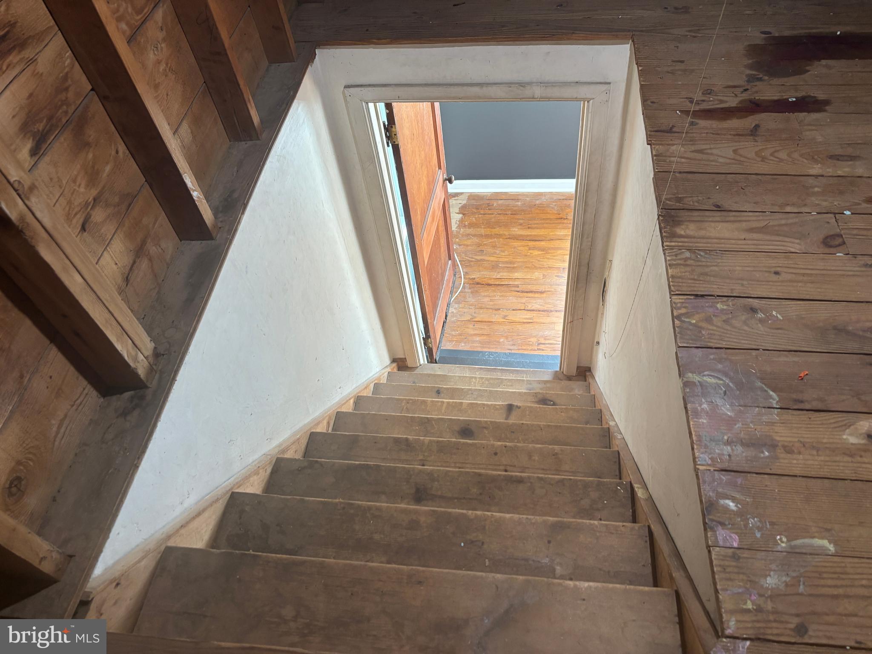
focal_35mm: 26
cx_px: 436
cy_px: 327
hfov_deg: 67.3
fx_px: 655
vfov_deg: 53.1
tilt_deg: -49.9
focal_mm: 5.96
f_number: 1.6
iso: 160
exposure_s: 1/60
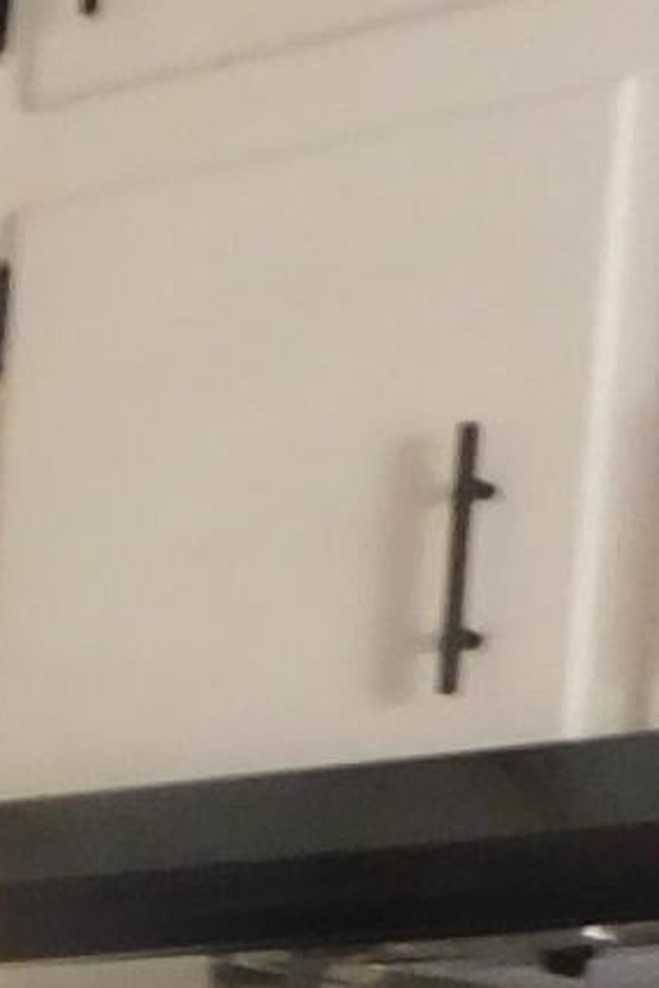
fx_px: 4609
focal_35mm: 168
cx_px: -1630
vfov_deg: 10.6
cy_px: 2300
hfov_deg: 6.9
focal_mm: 4
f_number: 3
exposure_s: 1/30
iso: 280
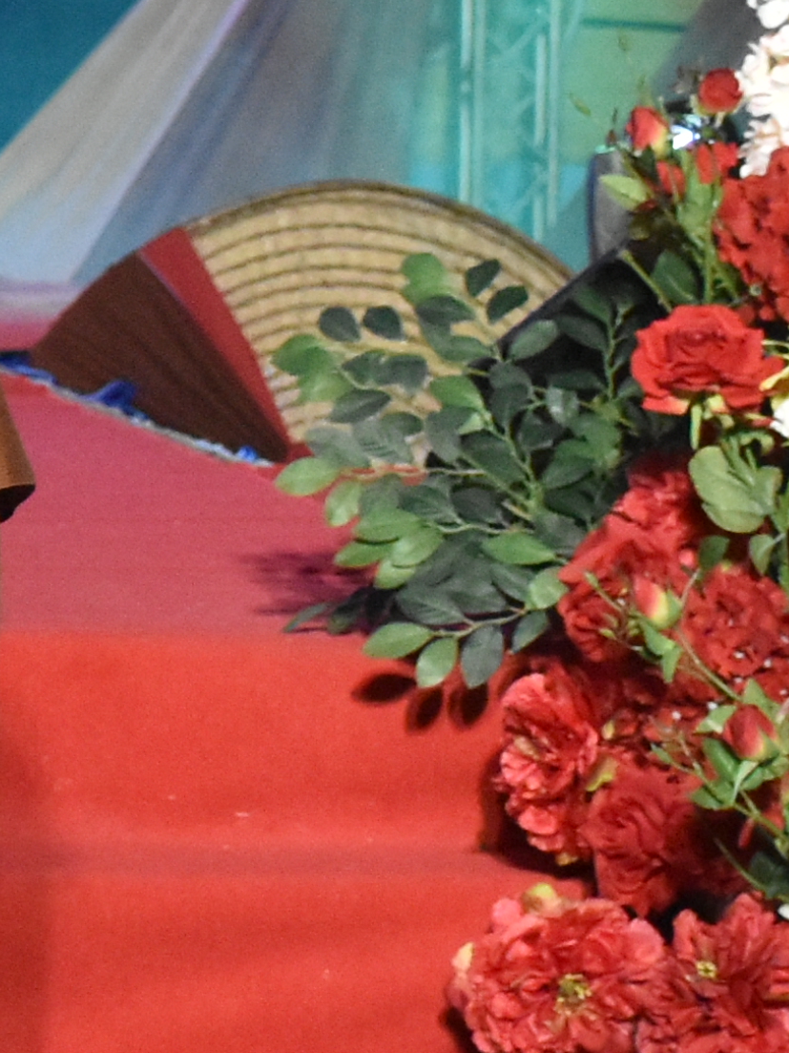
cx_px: -849
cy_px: 411
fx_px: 6201
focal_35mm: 204
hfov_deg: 7.0
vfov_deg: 9.7
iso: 2500
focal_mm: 26
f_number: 5
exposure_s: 1/640
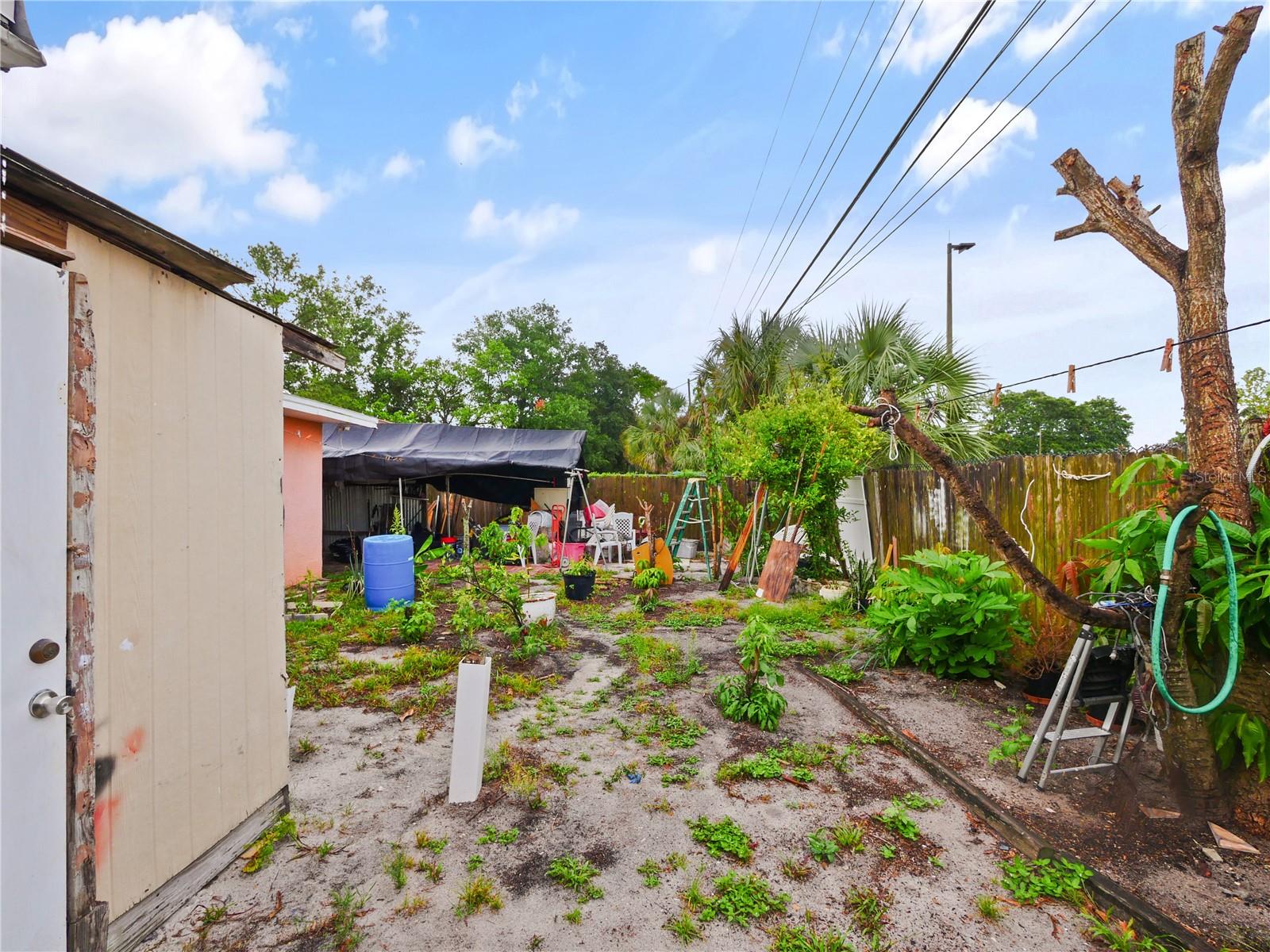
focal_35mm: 14
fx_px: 514
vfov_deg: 85.7
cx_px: 635
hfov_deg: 102.1
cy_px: 476
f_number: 5.6
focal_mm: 7
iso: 200
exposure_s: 1/200
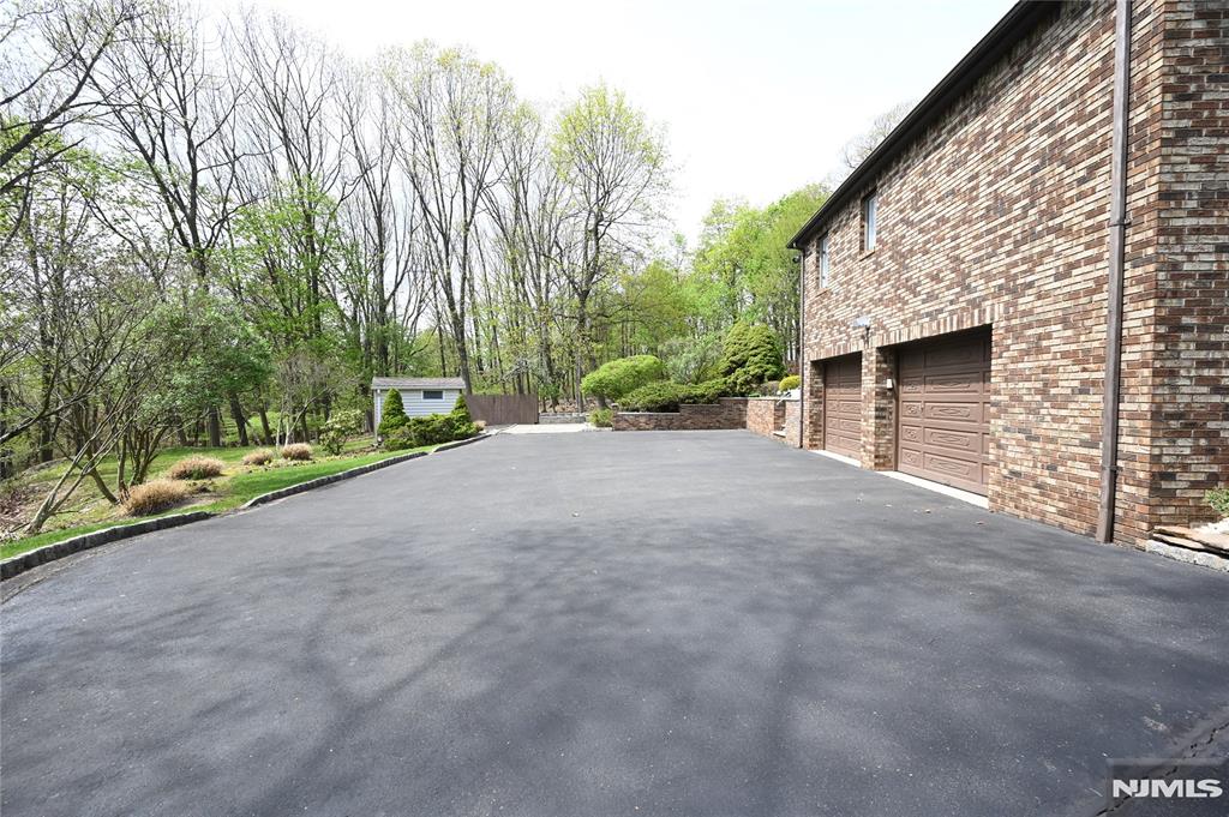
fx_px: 478
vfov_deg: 81.1
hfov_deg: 104.3
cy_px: 408
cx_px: 614
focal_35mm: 14
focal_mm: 14
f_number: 8
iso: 800
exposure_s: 1/640
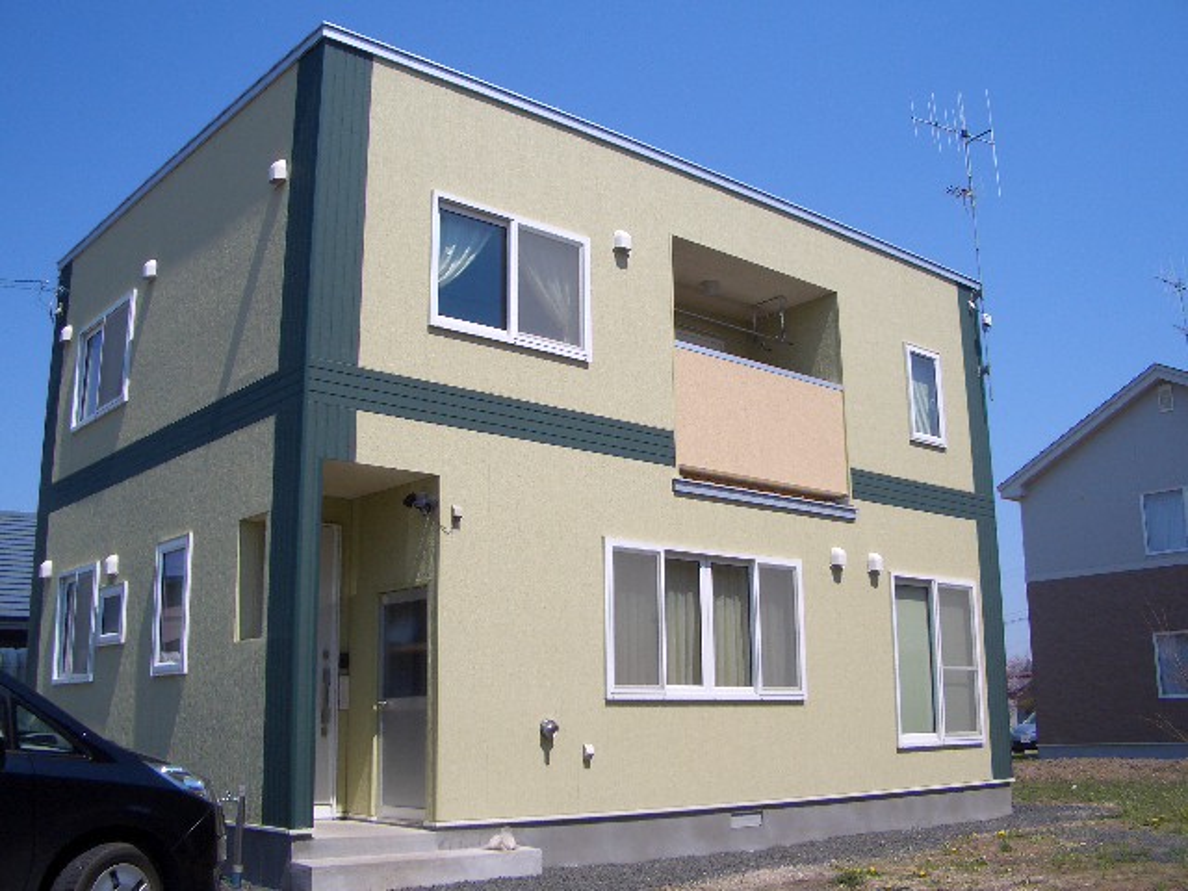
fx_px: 1201
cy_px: 446
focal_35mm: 35
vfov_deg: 40.7
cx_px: 594
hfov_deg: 52.6
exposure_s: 1/640
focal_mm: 5.8
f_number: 4.3
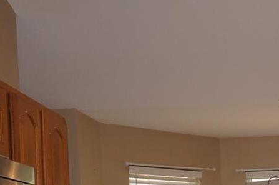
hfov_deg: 22.9
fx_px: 665
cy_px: 281
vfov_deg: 14.7
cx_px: 268
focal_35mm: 86
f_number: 4
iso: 320
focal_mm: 16
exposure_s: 1/160
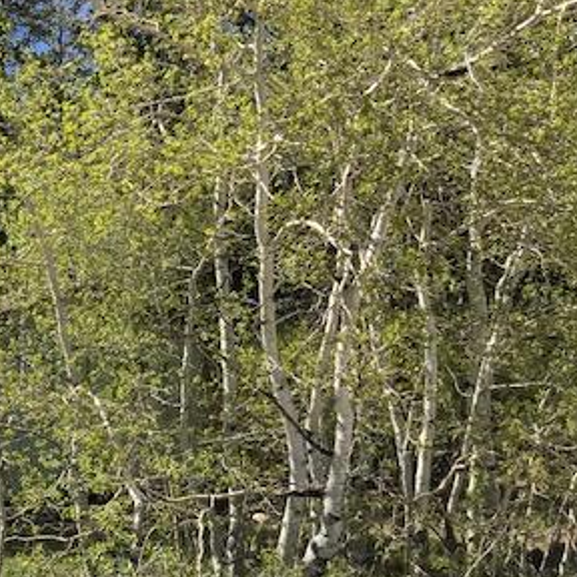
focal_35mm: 55
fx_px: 1037
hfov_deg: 28.8
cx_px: -22
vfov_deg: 31.1
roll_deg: +0.3
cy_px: 301
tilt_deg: +4.2
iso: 20
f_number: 1.8
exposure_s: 1/1681
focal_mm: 3.99
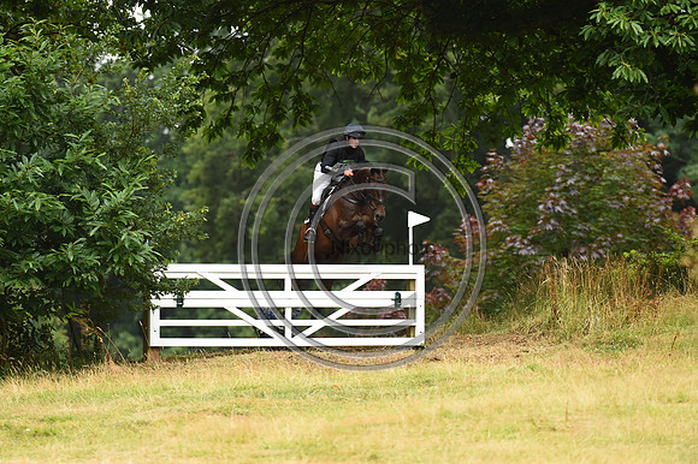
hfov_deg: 5.2
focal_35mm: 400
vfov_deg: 3.4
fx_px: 7751
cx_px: 349
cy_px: 232
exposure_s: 1/800
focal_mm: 400
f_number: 5.6
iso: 2500
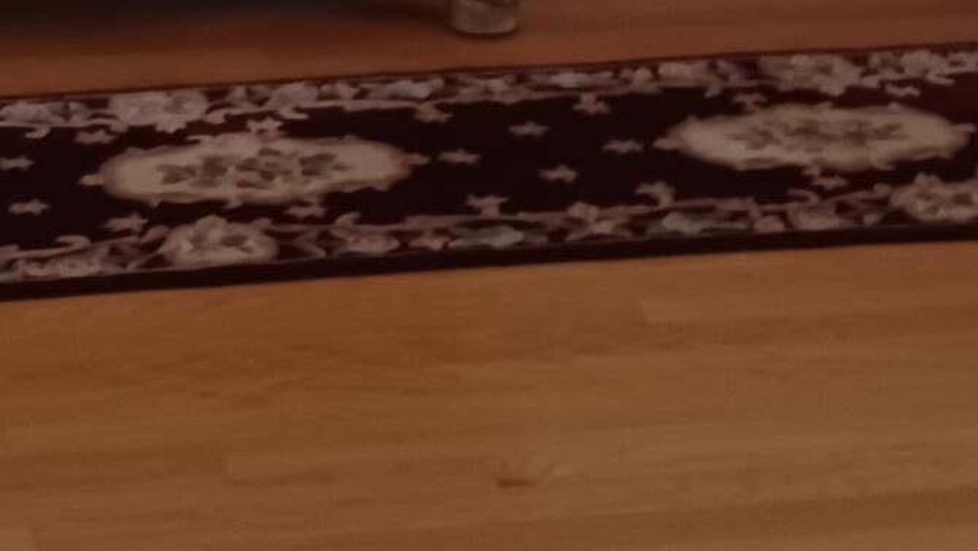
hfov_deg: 17.6
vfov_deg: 8.9
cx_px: 380
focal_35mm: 122
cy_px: -829
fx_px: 3164
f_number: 1.8
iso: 400
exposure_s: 1/25
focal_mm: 4.6
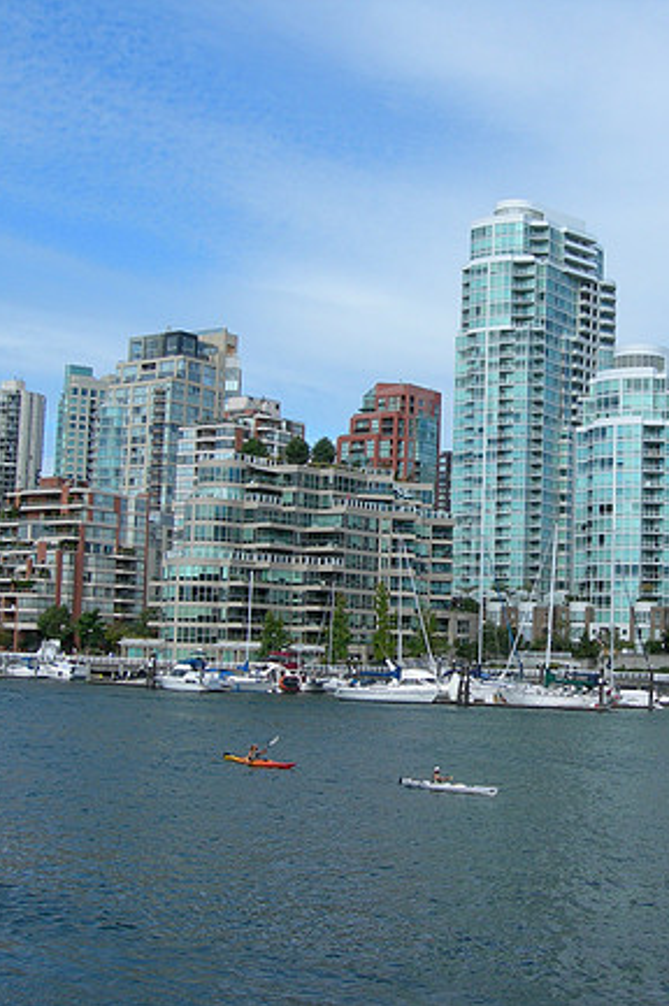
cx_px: 458
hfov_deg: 25.3
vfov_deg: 37.5
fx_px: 1480
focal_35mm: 53
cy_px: 503
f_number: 4.8
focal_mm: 7.8
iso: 50
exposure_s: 1/525
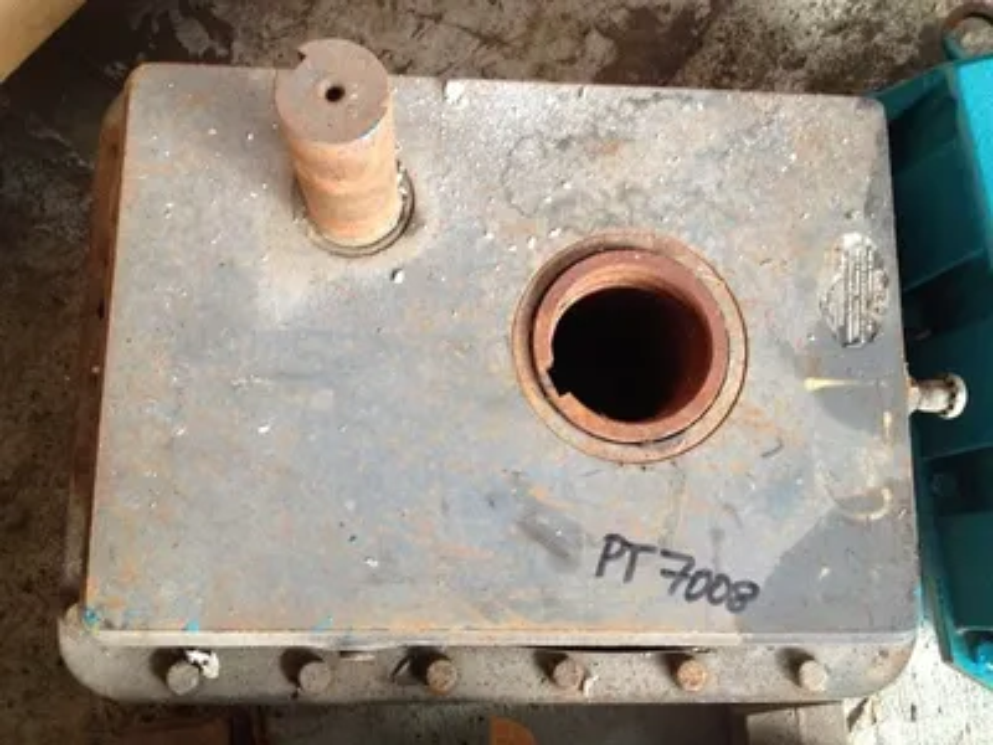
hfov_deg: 52.6
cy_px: 372
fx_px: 1004
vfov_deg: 40.7
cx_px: 496
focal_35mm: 35
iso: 250
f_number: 2.4
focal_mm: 4.28
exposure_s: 1/20
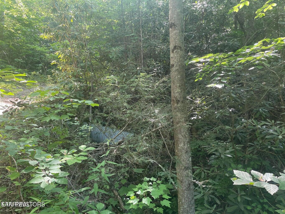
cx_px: 142
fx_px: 214
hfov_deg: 67.3
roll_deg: +1.0
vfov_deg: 53.1
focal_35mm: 26
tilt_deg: +0.9
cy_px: 107
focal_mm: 4.2
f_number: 1.6
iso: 125
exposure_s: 1/121
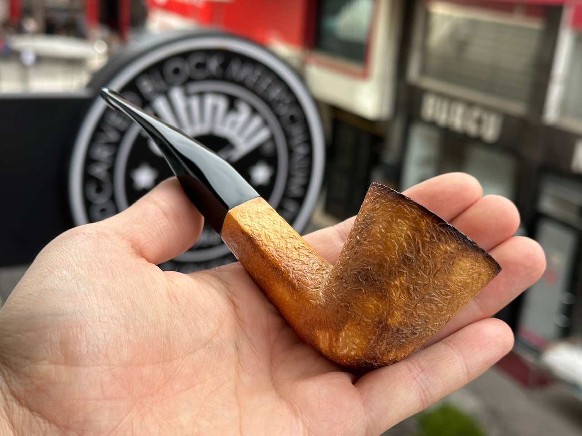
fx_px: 807
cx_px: 291
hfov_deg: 39.7
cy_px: 218
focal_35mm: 48
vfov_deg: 30.3
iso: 64
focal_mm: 6.86
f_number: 1.78
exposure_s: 1/1107
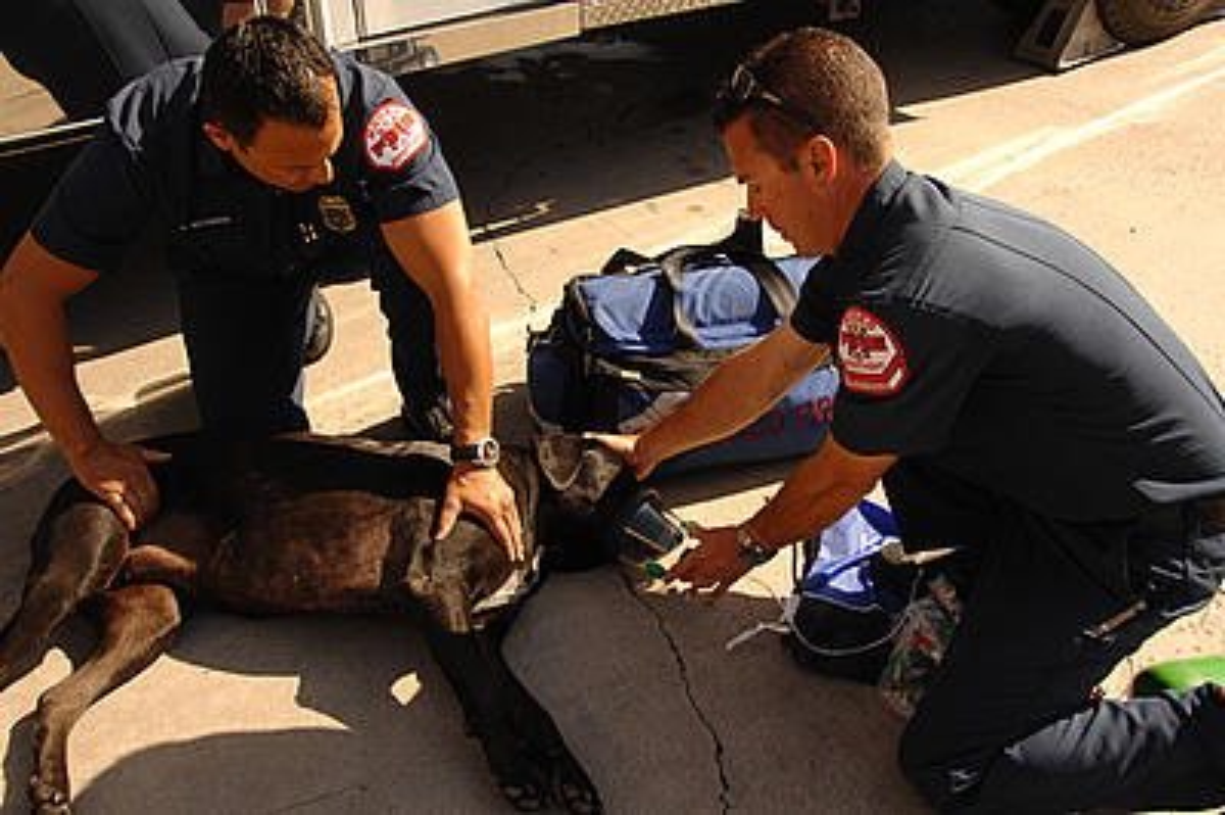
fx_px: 1224
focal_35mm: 36
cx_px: 612
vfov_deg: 36.8
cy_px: 408
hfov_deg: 53.2
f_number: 7.6
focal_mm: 24
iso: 200
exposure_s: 1/250
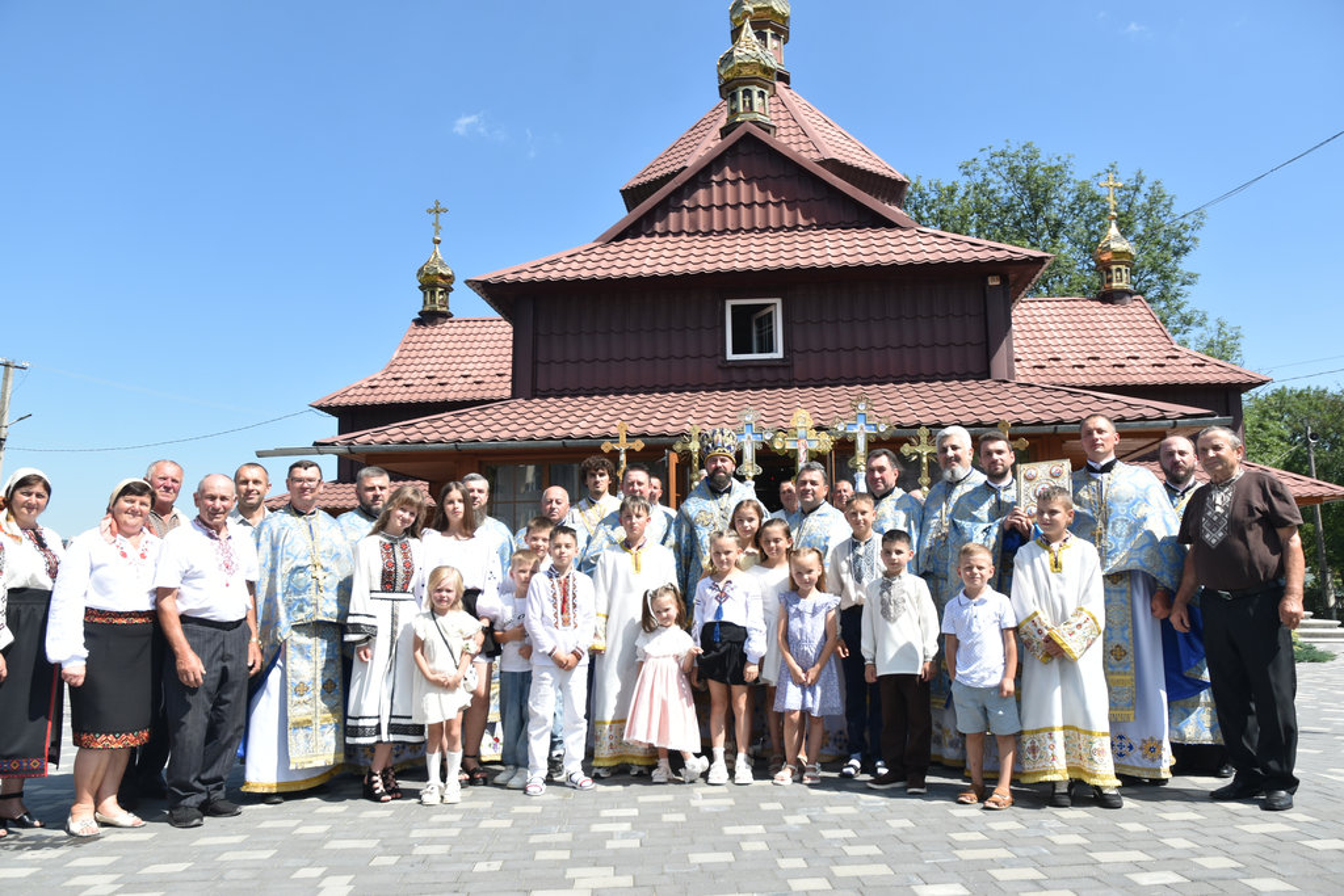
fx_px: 1008
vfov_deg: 47.9
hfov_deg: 67.4
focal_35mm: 27
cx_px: 672
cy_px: 448
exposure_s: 1/200
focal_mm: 18
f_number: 7.1
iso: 100
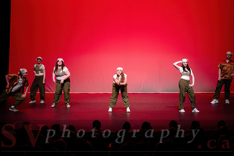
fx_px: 543
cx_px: 117
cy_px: 78
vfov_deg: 16.4
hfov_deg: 24.3
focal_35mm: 84
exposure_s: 1/500
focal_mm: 82
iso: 1250
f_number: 2.8
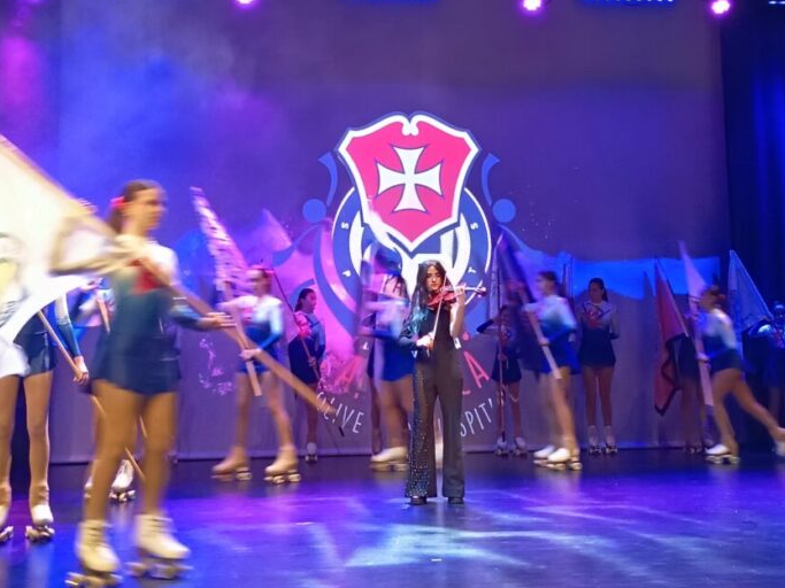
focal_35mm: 51
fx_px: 1156
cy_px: 222
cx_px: 418
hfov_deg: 37.5
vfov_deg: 28.5
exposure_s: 1/20
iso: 950
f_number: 1.7
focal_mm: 5.24
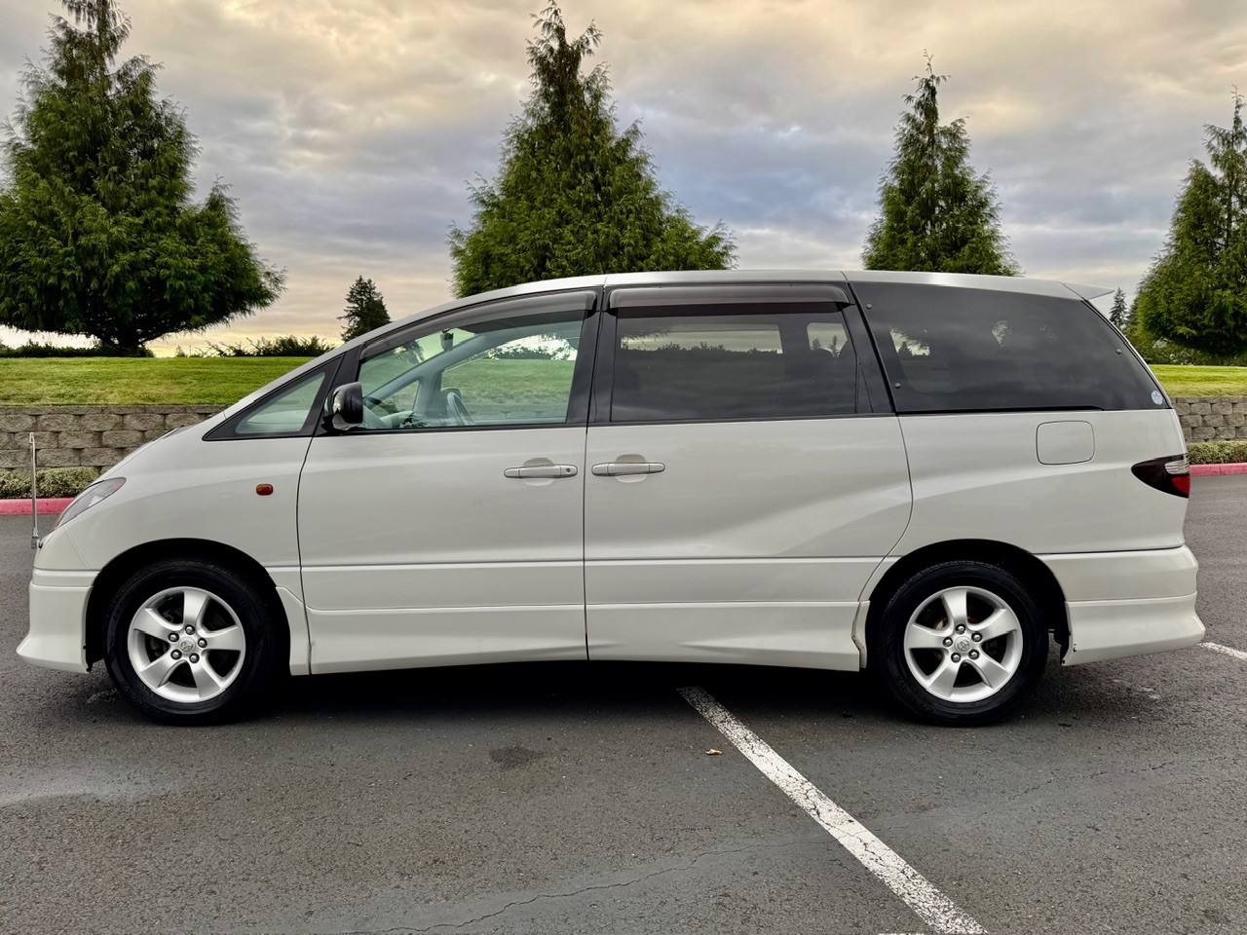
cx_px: 624
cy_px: 468
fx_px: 865
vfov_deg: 56.8
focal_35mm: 24
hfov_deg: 71.6
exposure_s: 1/888
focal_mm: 6.76
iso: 80
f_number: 1.78
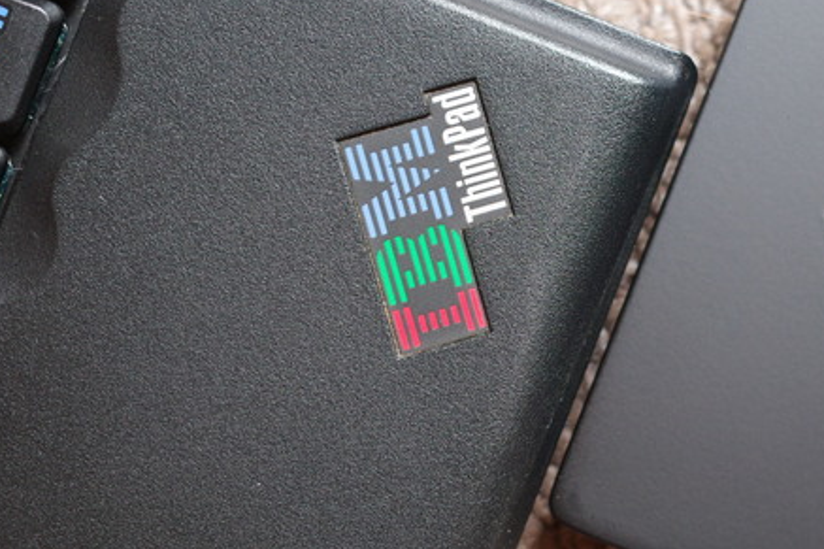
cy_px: 270
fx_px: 1144
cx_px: 652
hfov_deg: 38.2
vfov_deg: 27.0
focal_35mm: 50
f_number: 2.8
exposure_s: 1/125
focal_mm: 18.3
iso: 800
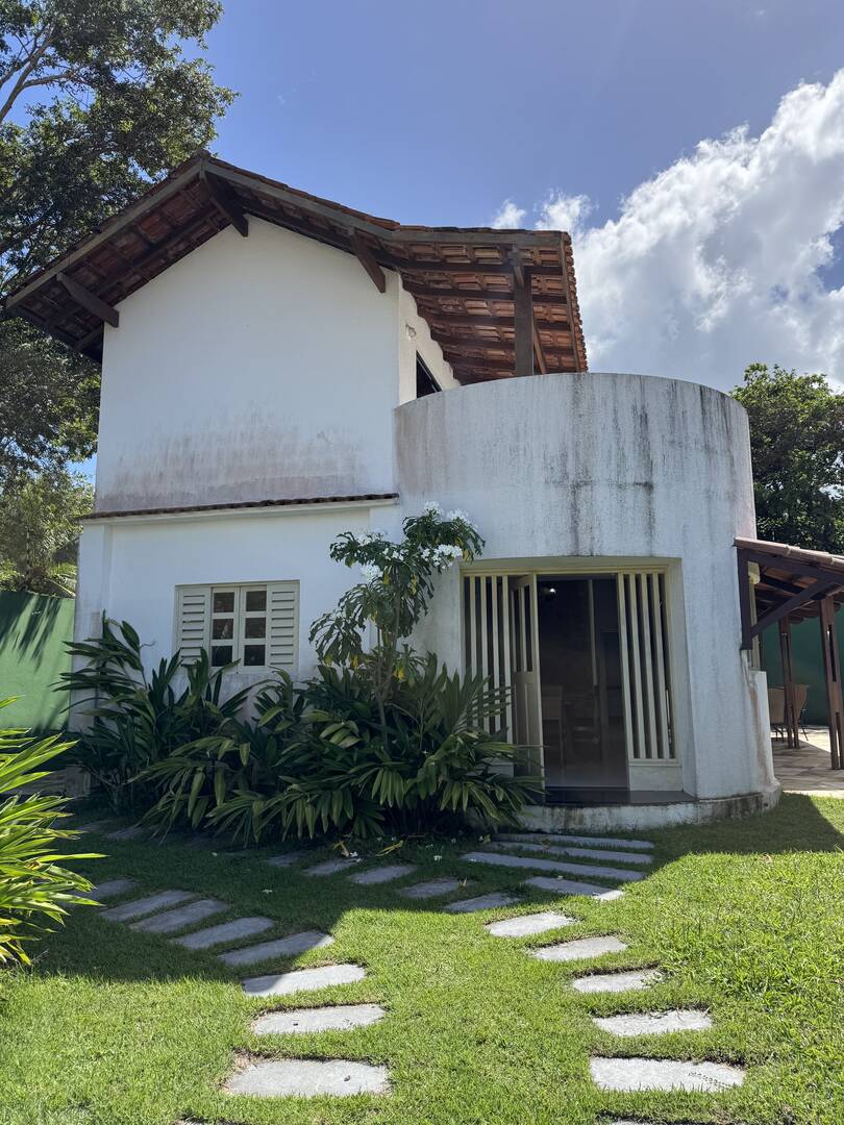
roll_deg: +0.9
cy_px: 562
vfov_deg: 71.6
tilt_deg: +8.8
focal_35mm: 24
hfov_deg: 56.8
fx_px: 780
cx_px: 422
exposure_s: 1/3413
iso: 80
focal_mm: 6.76
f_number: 1.78
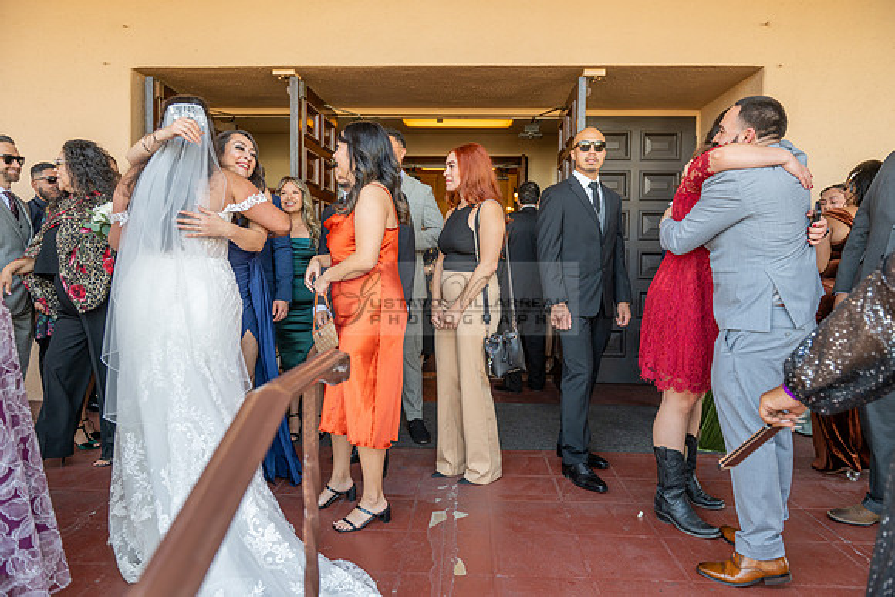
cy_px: 298
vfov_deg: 53.2
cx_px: 448
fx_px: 597
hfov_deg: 73.7
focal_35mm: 24
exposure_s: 1/200
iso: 250
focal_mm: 24
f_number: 4
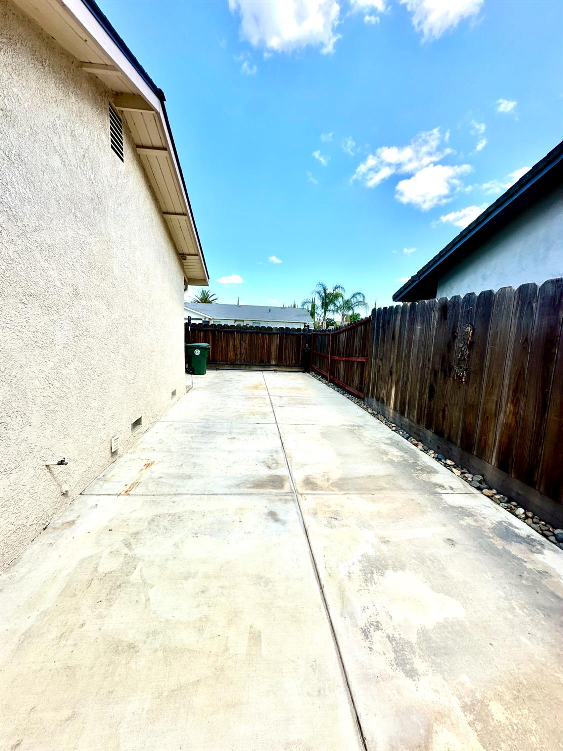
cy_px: 376
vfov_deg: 102.1
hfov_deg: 85.7
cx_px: 282
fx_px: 304
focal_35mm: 14
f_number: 2.2
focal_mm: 2.22
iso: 40
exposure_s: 1/1366
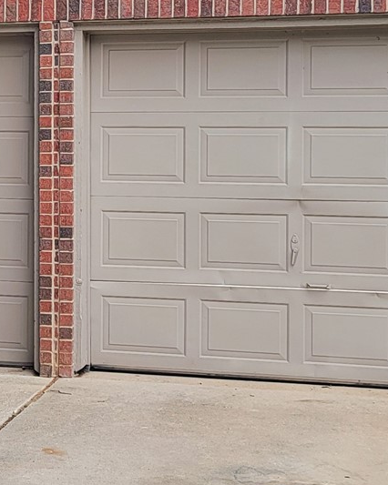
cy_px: 130
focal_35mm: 90
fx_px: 1293
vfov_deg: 21.1
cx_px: -123
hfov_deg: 16.1
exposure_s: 1/265
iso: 16
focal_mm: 6.7
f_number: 1.8
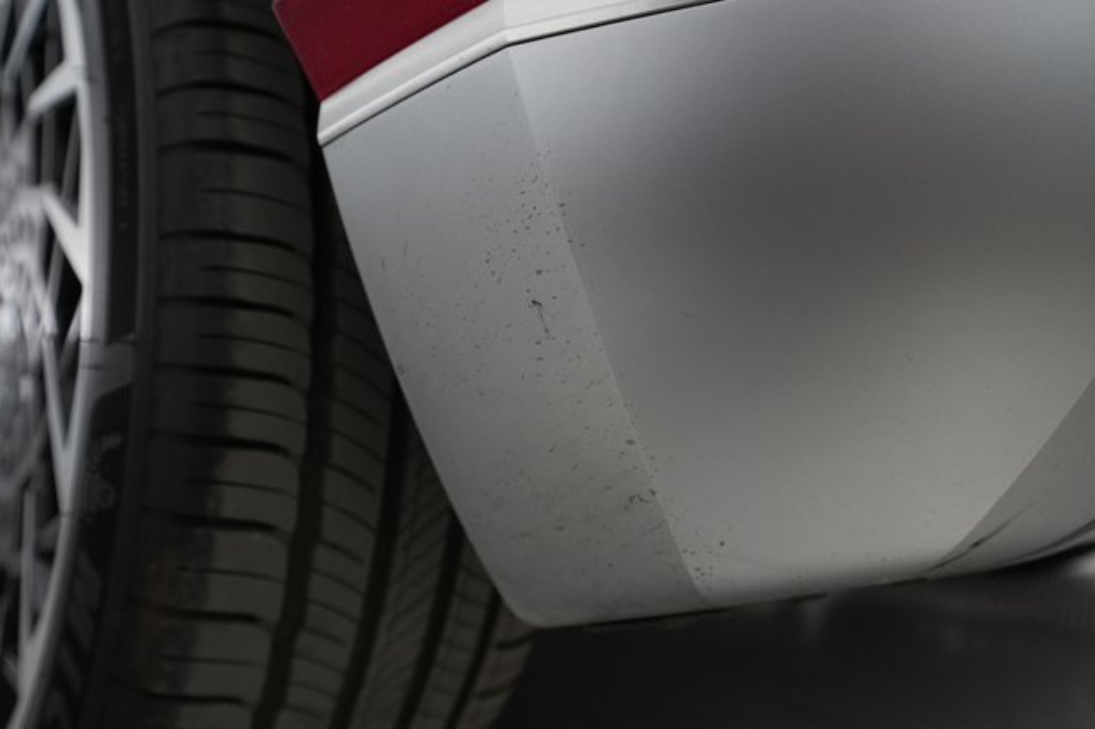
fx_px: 851
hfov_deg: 65.5
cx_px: 548
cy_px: 364
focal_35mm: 28
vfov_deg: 46.4
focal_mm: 28
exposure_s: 1/100
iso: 1600
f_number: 4.5
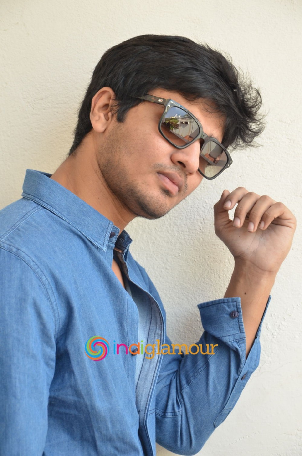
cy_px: 228
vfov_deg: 17.1
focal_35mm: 120
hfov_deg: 11.4
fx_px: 1518
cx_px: 151
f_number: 5.6
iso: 500
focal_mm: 80
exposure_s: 1/125
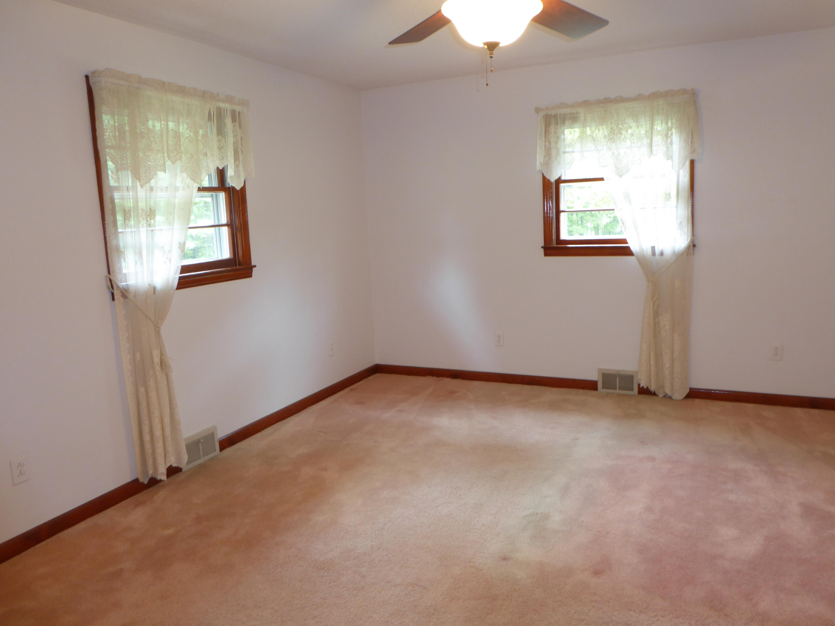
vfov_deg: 54.9
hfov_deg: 69.4
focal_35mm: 25
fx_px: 603
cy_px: 304
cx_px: 415
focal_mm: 4.3
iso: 100
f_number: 3.3
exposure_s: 1/5
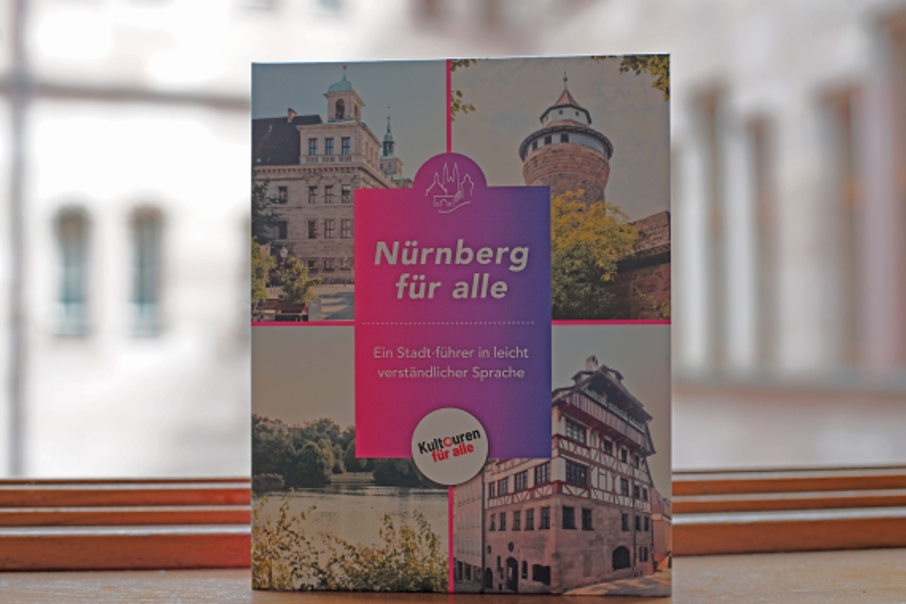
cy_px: 302
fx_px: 1258
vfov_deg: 27.0
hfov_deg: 39.6
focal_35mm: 50
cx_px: 453
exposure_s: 1/60
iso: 100
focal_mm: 50
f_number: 4
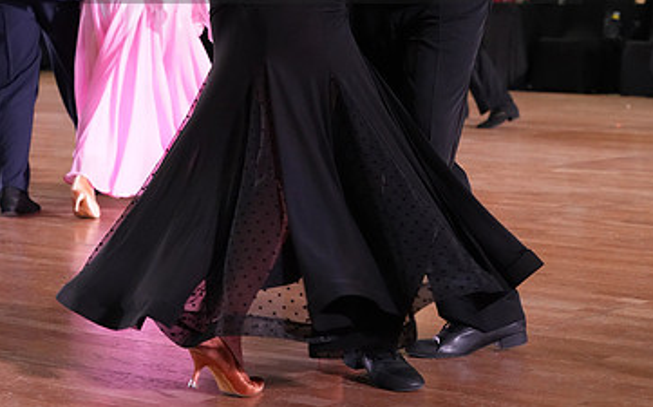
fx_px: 1778
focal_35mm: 100
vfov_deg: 12.8
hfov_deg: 20.8
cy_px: -56
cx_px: 334
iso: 5000
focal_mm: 61
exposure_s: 1/320
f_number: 4.5
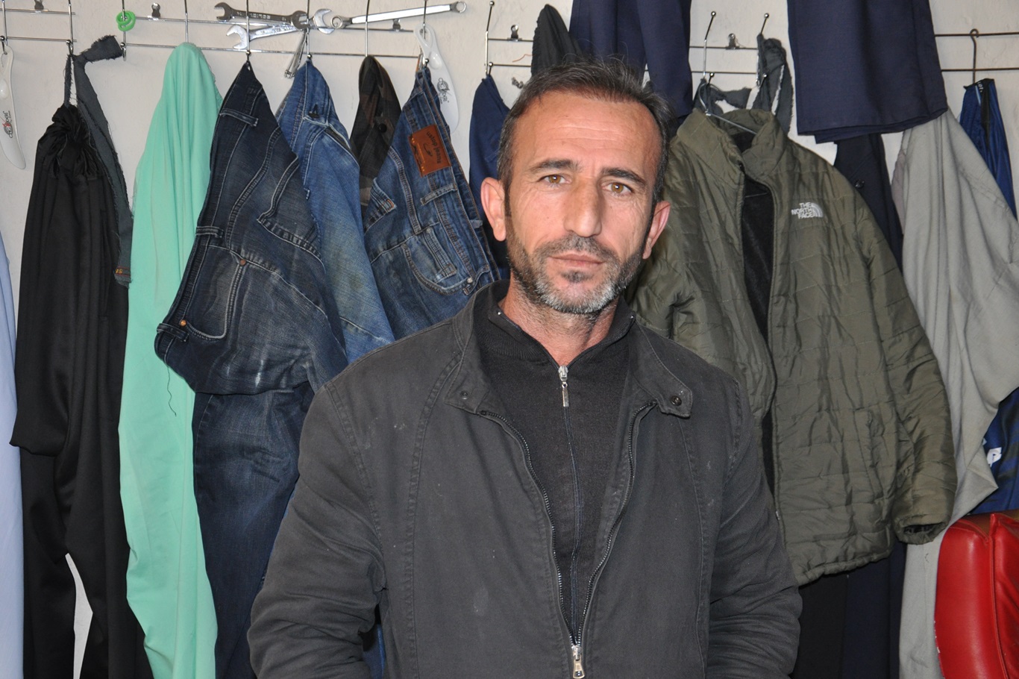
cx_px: 510
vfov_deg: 25.7
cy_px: 340
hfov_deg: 37.9
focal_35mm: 52
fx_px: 1486
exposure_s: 1/60
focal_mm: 35
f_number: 4.5
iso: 800
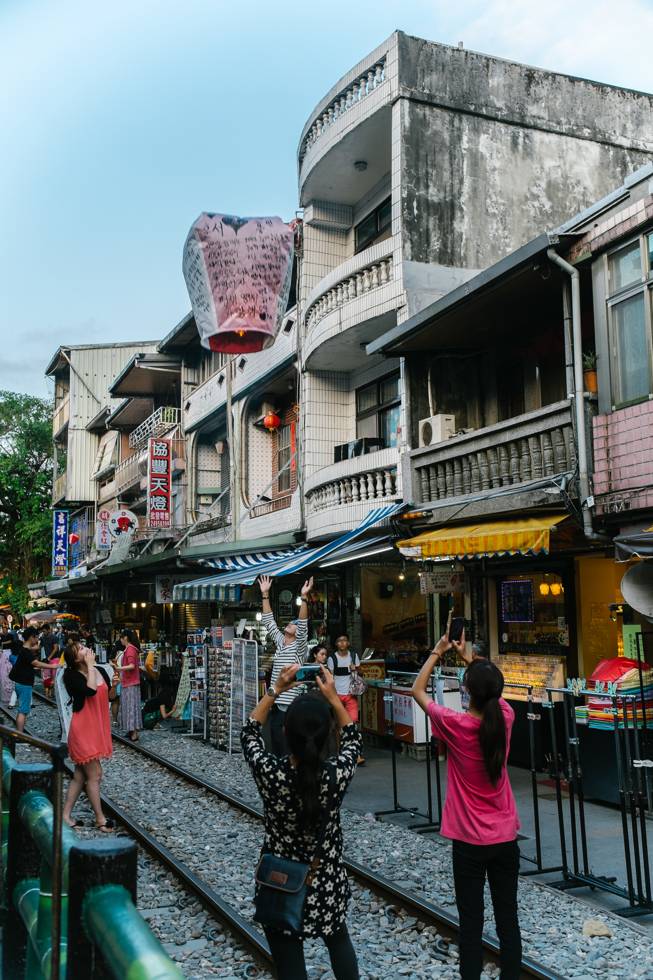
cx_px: 326
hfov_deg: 37.9
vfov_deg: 54.4
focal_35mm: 35
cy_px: 490
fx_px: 952
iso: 200
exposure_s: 1/125
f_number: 3.6
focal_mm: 23
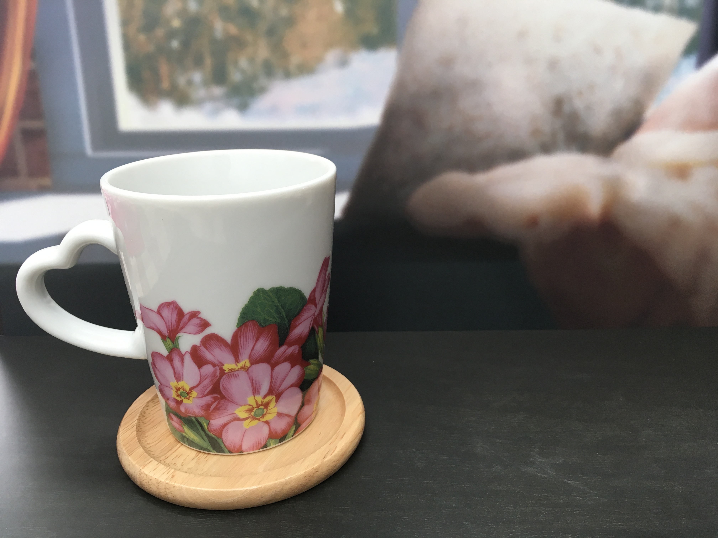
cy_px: 269
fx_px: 602
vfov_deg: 48.2
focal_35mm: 29
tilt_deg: -21.0
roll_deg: +0.3
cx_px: 359
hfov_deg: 61.7
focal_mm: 4.15
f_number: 2.2
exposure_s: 1/30
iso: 25
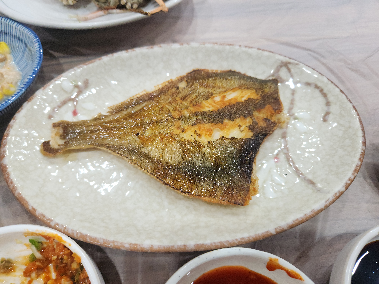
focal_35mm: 23
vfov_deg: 58.9
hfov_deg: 73.9
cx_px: 190
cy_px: 142
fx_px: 252
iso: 200
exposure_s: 1/60
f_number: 1.8
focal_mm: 5.4
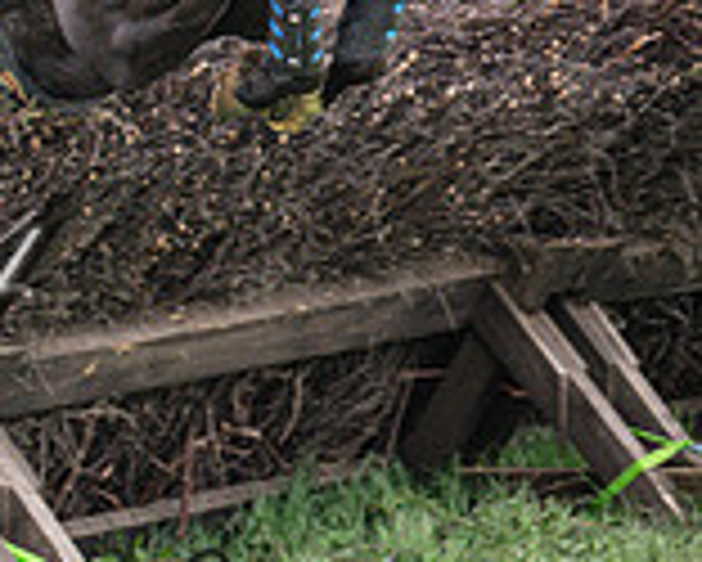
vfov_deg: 5.5
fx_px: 5904
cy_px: 112
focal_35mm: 284
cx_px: -482
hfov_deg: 6.7
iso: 800
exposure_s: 1/1600
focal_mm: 70
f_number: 2.8
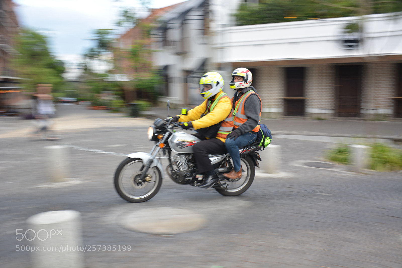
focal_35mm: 36
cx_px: 201
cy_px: 134
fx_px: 402
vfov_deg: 36.9
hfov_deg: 53.1
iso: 100
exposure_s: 1/30
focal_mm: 24
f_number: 3.8
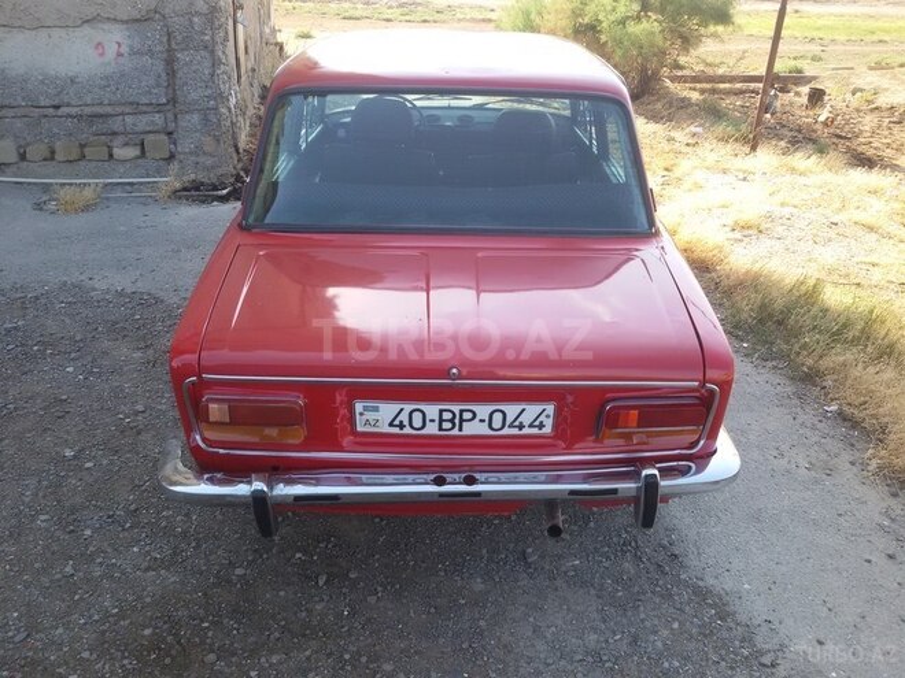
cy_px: 339
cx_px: 452
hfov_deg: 58.4
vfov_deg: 45.4
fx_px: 810
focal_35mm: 31
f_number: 2.4
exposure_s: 1/153
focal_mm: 2.93
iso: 40
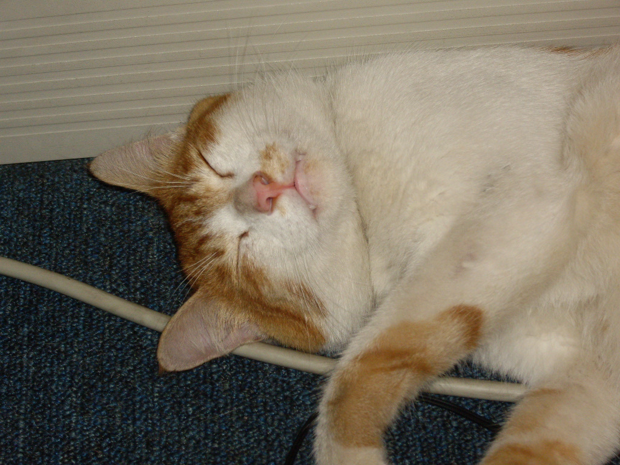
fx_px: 2024
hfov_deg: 17.4
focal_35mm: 113
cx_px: 310
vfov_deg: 13.1
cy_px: 232
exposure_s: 1/125
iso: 400
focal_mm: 23.7
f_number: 5.4
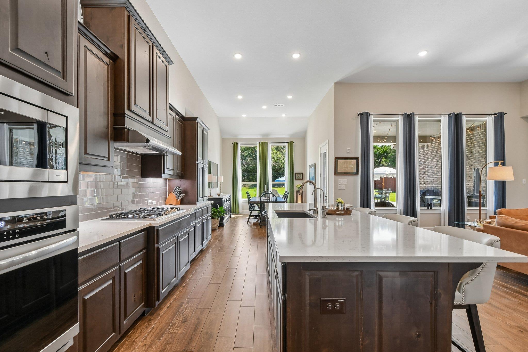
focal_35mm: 15
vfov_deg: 77.3
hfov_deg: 100.4
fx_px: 220
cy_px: 176
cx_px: 264
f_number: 8
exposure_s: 1/30
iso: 400
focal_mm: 10
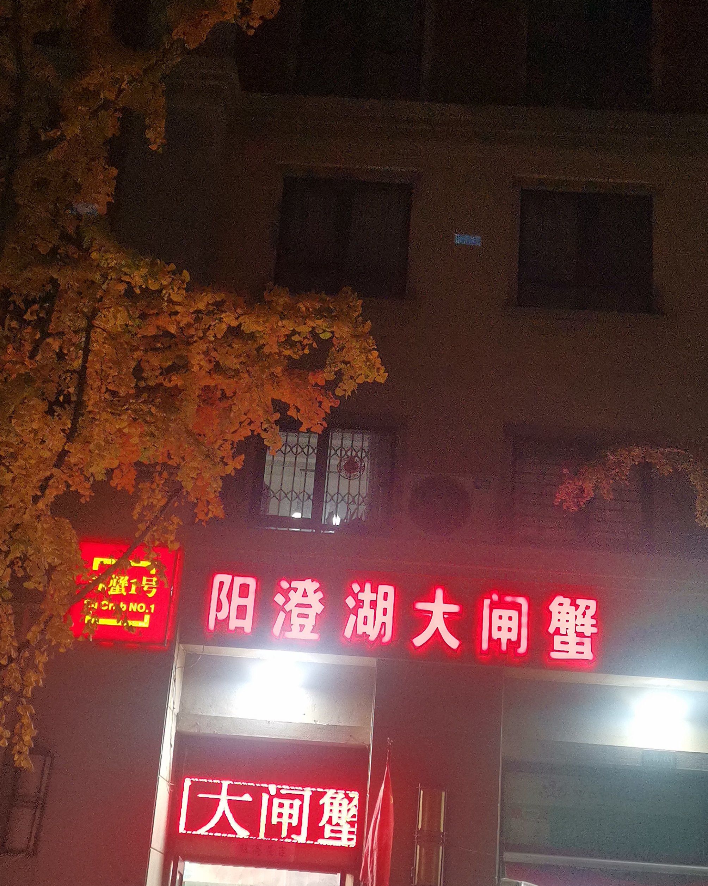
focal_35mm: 52
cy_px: 461
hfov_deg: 29.1
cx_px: 350
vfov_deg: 36.0
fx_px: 1362
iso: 160
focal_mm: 5.5
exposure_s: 1/50
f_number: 1.8
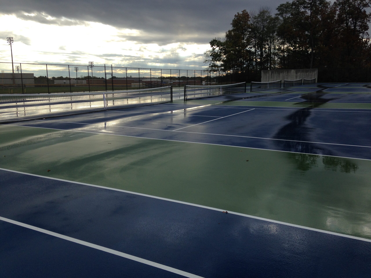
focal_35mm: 33
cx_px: 186
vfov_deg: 42.9
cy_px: 139
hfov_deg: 55.4
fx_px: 354
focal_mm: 4.12
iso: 50
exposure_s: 1/903
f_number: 2.4
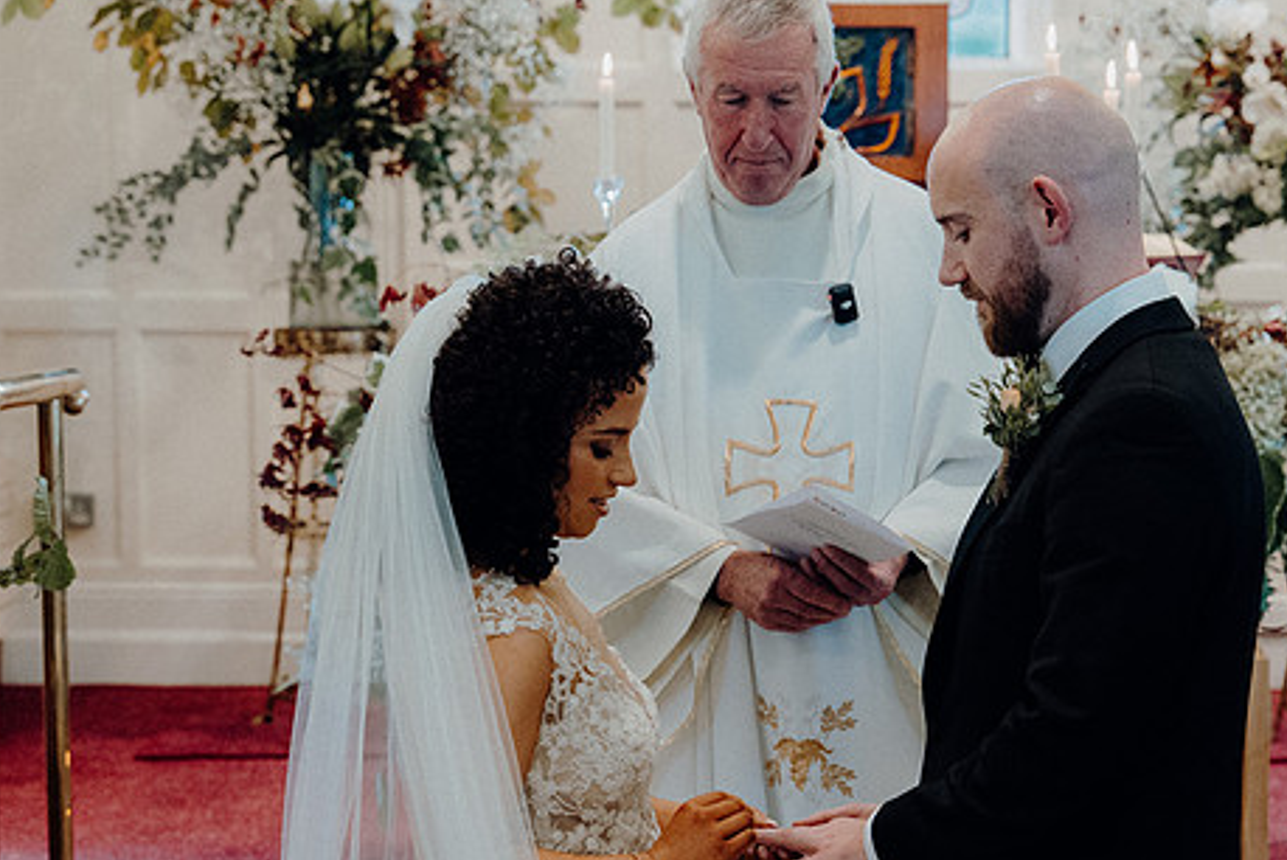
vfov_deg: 14.4
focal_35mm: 95
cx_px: 792
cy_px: 462
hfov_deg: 21.4
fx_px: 3398
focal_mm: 50
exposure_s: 1/160
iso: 2000
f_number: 3.5
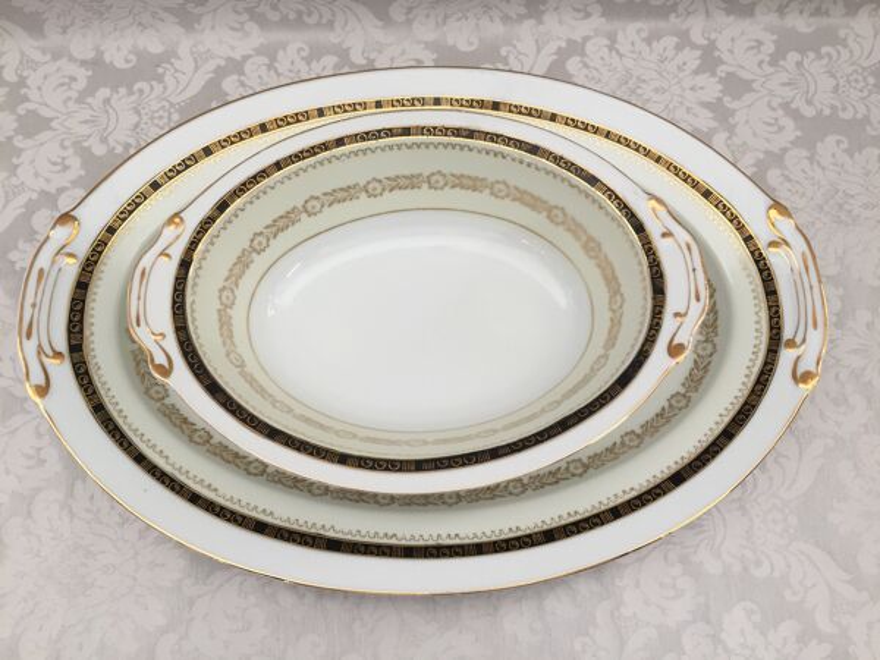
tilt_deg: -71.8
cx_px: 440
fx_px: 737
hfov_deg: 61.7
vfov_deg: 48.2
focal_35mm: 29
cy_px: 330
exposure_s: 1/33
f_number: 2.2
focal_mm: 4.15
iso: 40
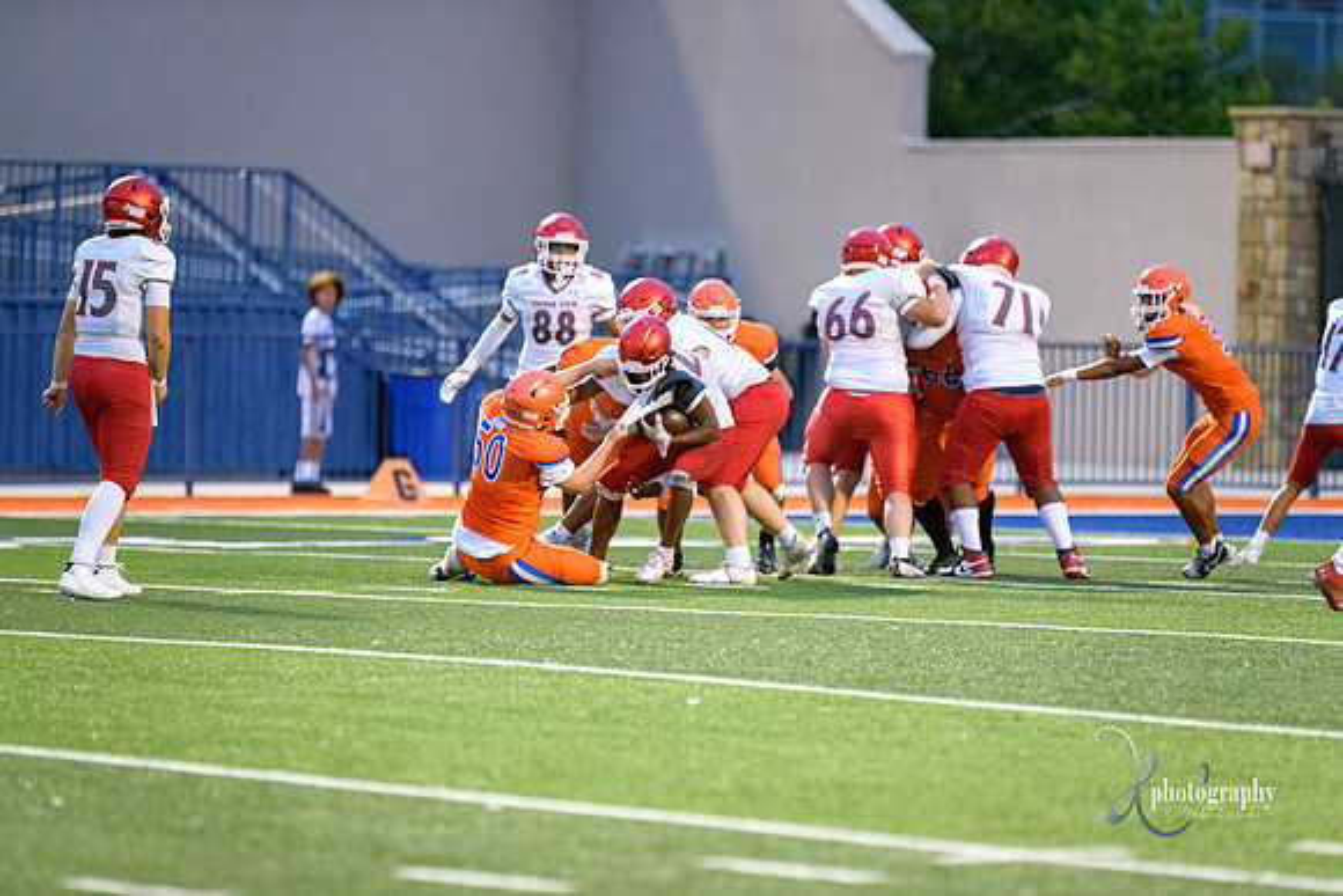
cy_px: 448
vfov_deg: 5.5
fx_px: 9328
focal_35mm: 250
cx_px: 672
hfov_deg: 8.2
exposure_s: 1/800
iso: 5000
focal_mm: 250
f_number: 2.8
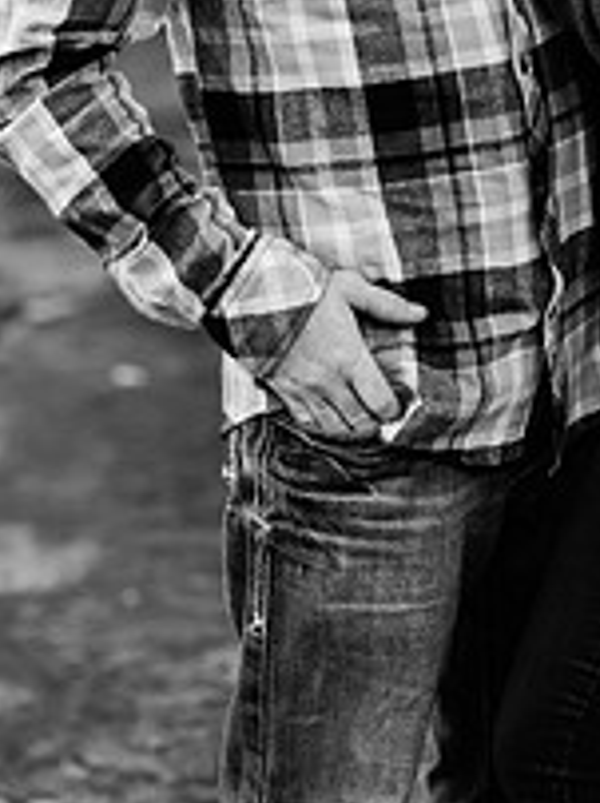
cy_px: -40
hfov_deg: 8.1
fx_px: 4215
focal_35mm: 182
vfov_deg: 10.8
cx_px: 526
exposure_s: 1/200
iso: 500
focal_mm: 85
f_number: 2.5
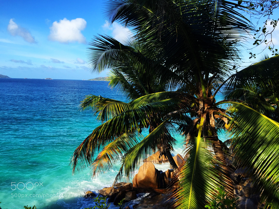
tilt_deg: -4.8
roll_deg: -2.1
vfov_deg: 48.2
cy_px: 104
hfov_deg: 61.7
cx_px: 140
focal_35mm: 29
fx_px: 234
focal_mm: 4.15
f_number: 2.2
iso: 32
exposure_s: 1/1276
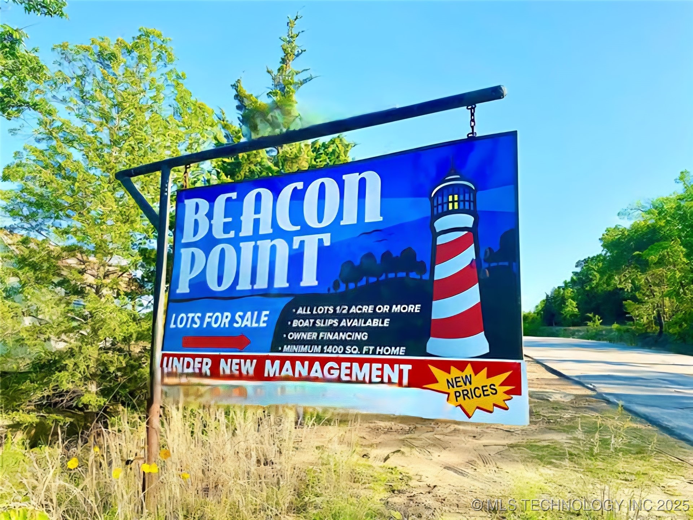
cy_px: 260
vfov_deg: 53.1
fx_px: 521
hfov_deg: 67.3
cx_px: 346
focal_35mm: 26
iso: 32
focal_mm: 4.25
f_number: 1.8
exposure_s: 1/1000
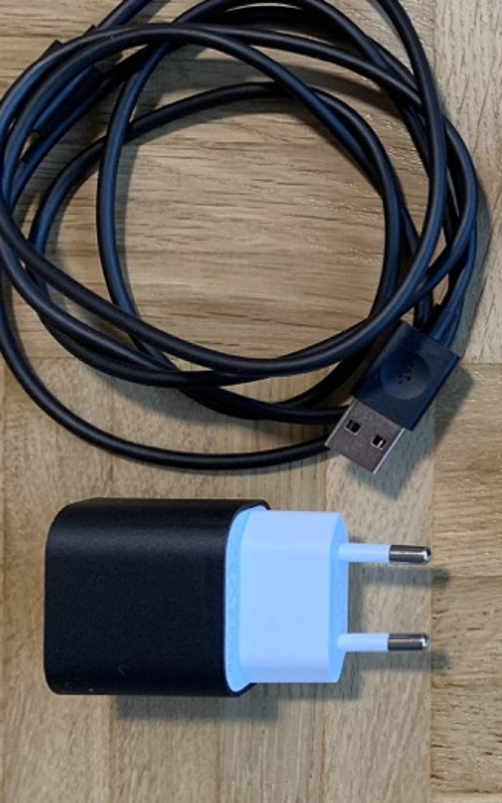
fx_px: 1160
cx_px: 700
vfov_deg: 38.1
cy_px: 351
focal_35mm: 53
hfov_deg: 21.4
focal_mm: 4.25
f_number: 1.8
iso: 320
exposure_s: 1/60
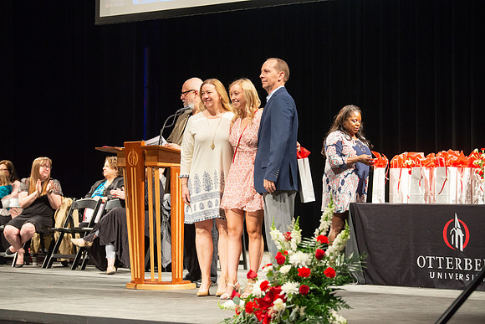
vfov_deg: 12.2
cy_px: 162
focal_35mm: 112
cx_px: 242
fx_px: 1509
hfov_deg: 18.3
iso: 1600
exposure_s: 1/100
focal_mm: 112
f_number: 4
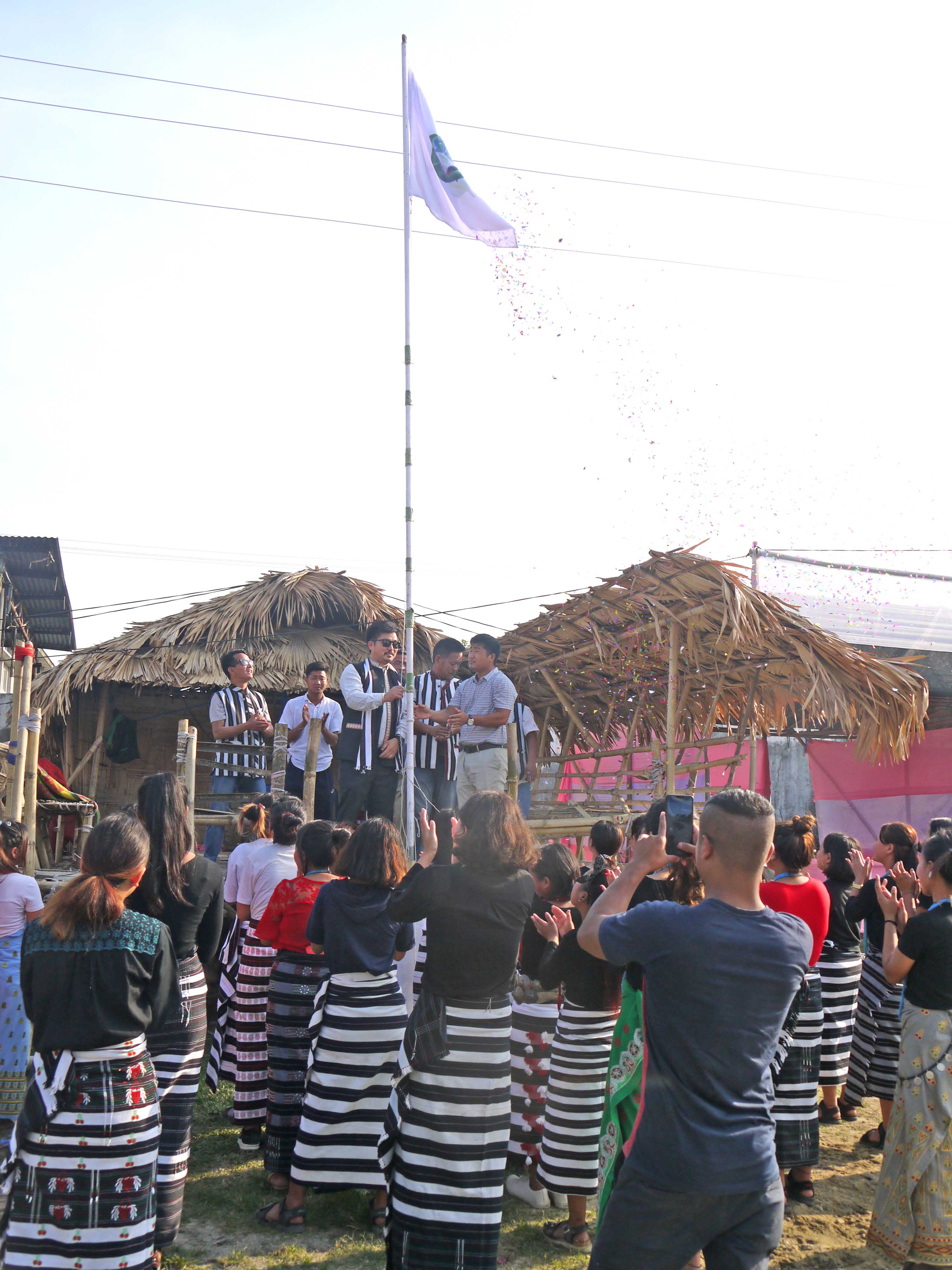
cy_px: 635
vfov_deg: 54.0
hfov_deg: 41.8
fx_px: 1247
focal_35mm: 34
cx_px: 476
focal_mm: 17
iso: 160
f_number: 7.1
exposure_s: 1/320
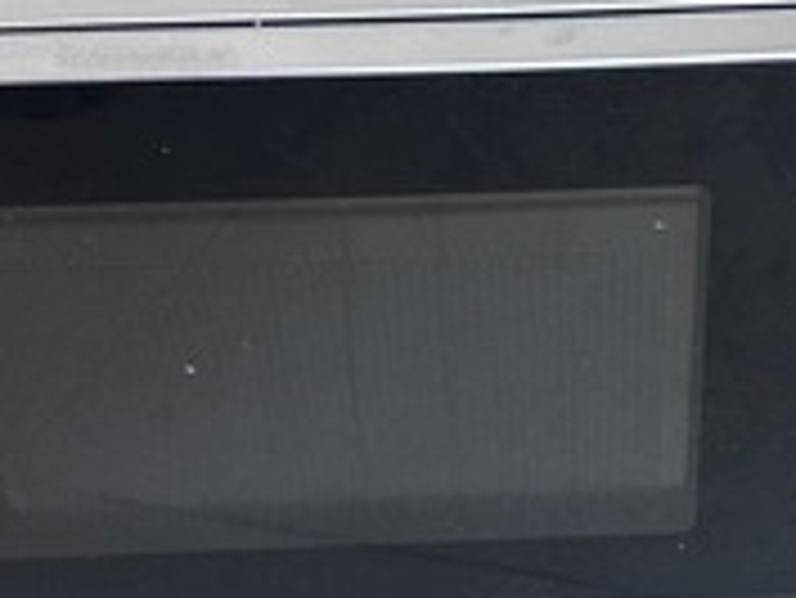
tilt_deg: -34.3
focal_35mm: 62
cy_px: 362
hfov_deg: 30.8
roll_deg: +2.7
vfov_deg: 23.6
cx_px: 555
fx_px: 1427
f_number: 1.78
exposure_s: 1/100
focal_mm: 6.86
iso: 200
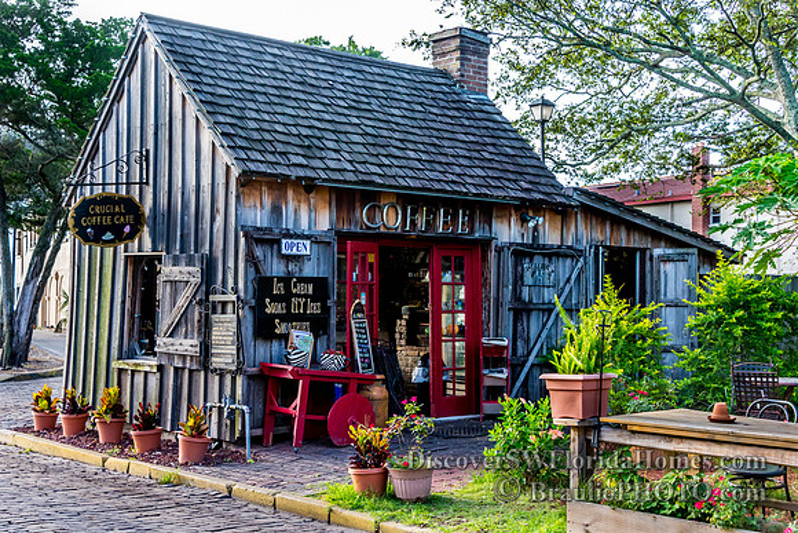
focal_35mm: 48
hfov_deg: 41.1
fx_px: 1064
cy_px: 266
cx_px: 399
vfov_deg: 28.1
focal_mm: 48
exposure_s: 1/800
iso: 2500
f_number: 6.3
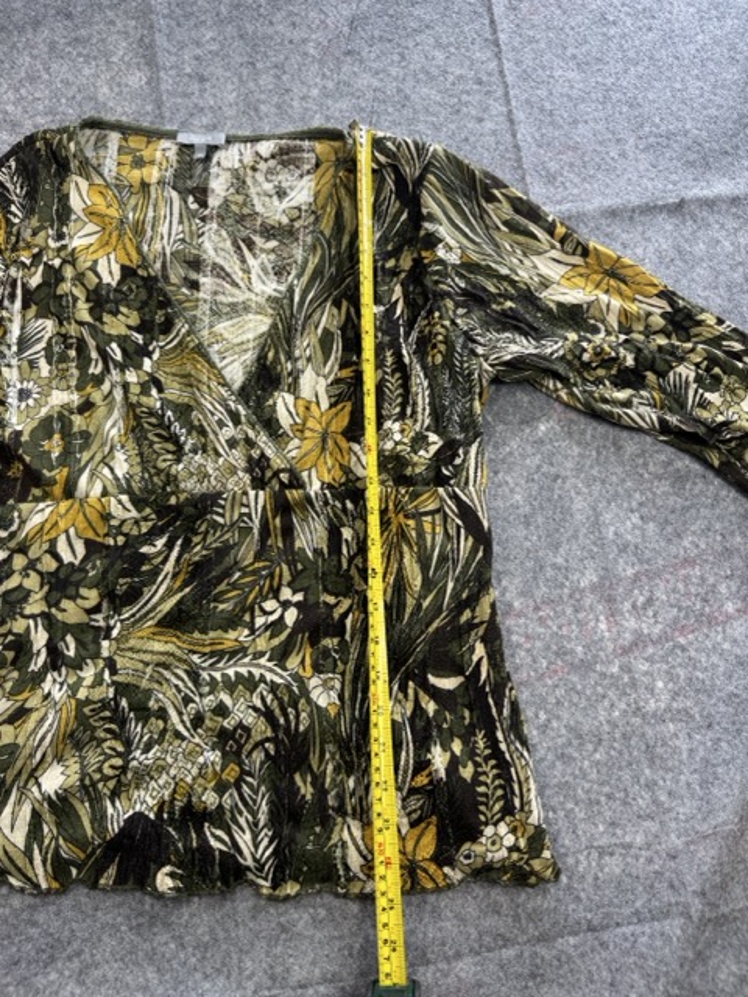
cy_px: 498
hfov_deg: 56.8
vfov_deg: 71.6
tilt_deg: -53.6
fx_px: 691
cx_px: 374
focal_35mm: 24
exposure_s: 1/121
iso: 50
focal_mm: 6.76
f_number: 1.78
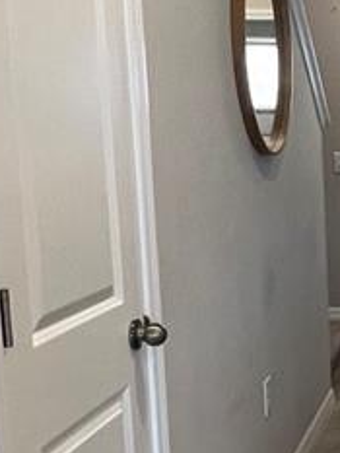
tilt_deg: -7.1
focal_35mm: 67
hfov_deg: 20.1
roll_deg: +1.2
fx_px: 877
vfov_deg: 28.9
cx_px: 443
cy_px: 259
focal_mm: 1.57
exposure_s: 1/60
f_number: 1.8
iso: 200
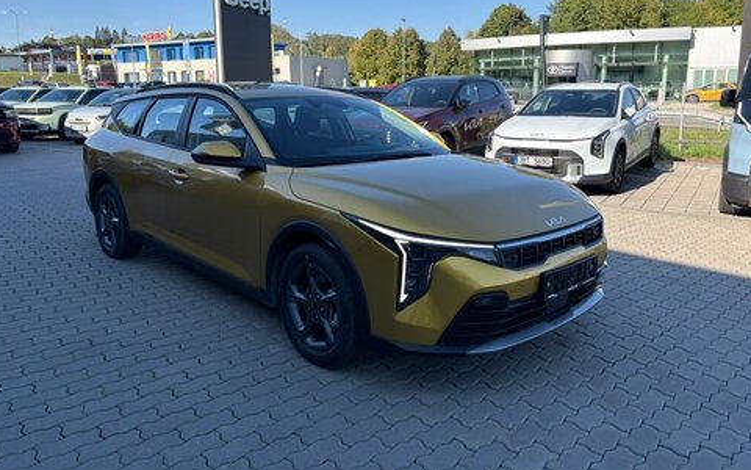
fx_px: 573
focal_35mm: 28
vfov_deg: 44.3
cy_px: 190
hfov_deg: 66.5
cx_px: 374
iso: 50
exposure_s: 1/1667
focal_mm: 5.96
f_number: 1.6
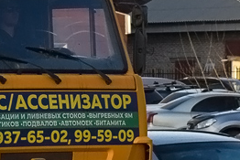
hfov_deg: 7.7
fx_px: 1741
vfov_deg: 5.3
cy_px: 67
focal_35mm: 261
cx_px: -119
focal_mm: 38
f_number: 5.6
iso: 400
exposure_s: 1/800
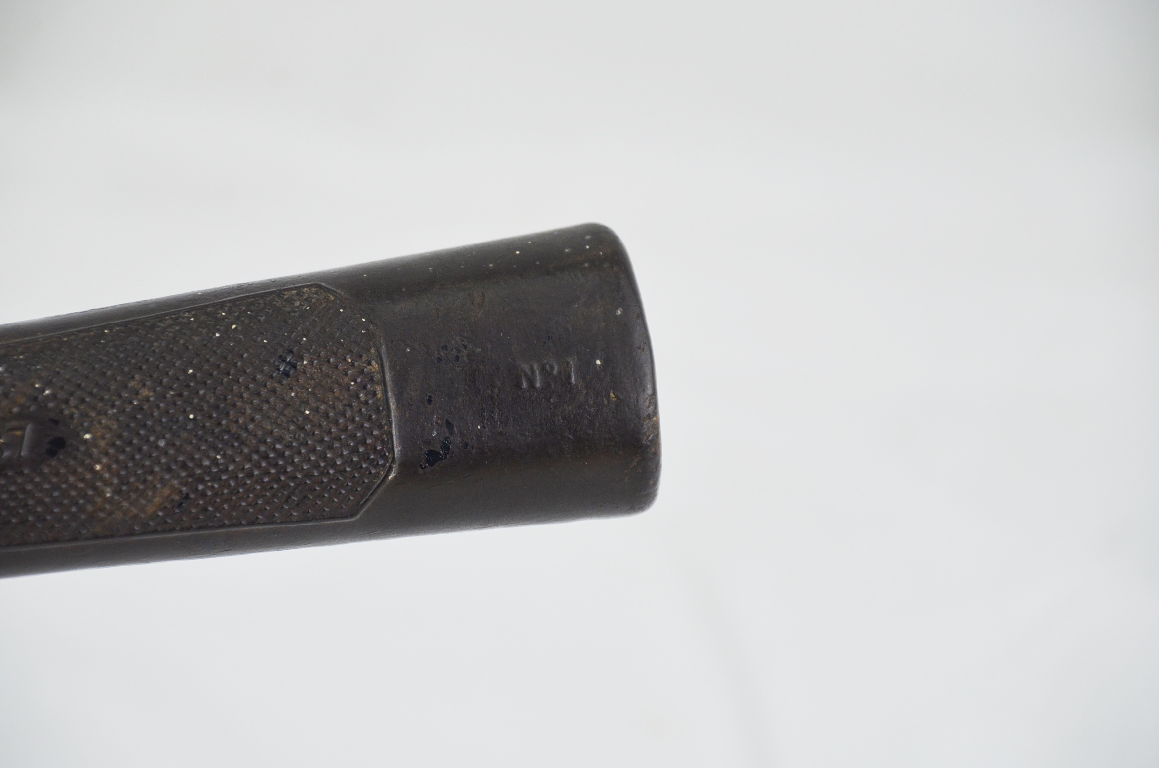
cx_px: 551
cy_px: 381
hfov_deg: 9.7
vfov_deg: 6.4
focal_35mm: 213
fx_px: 6828
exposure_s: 1/250
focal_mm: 135
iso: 450
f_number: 5.6
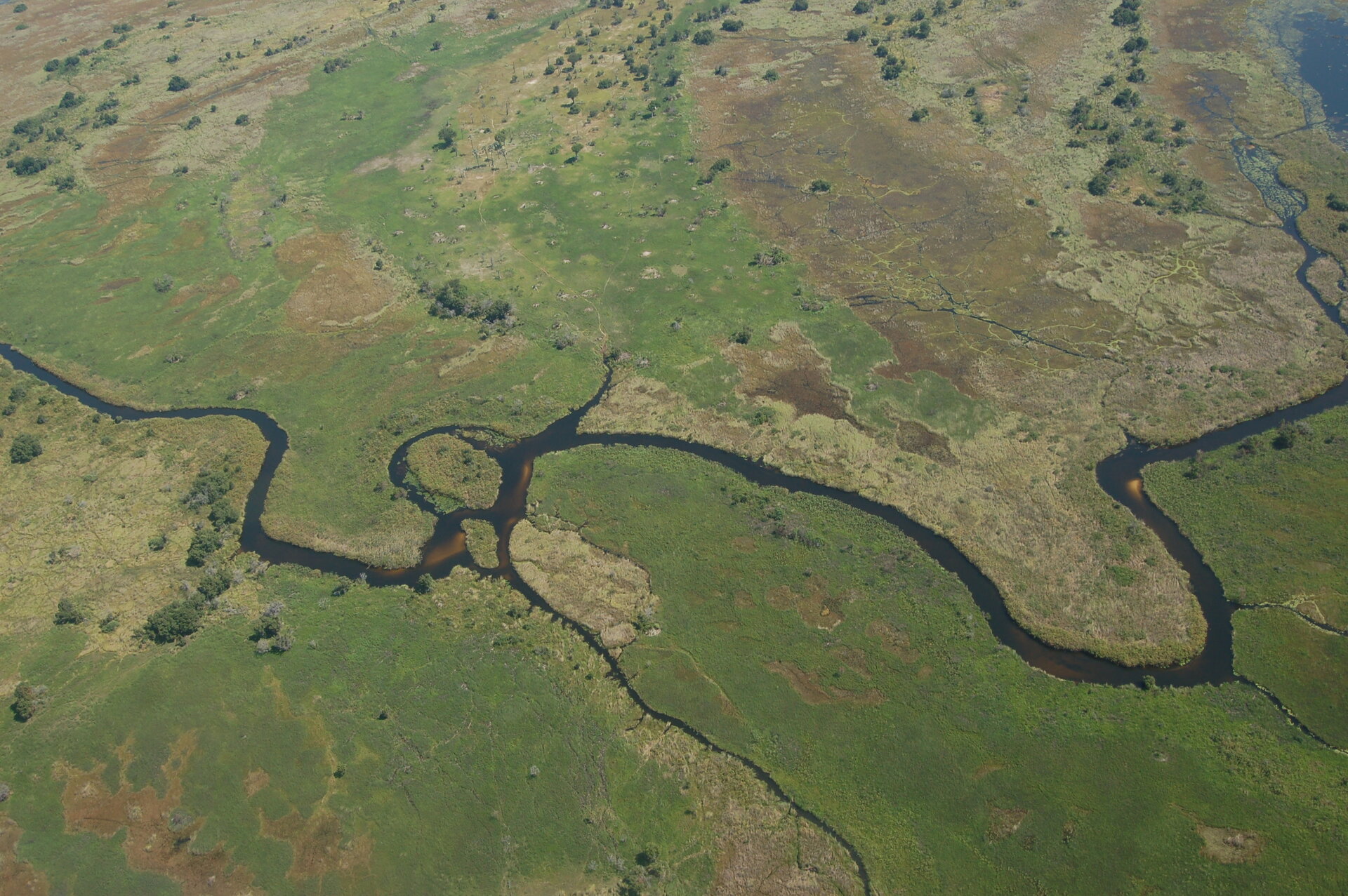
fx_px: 1291
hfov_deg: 55.1
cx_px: 674
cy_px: 448
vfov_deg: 38.3
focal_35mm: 34
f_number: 8
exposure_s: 1/250
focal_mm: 23
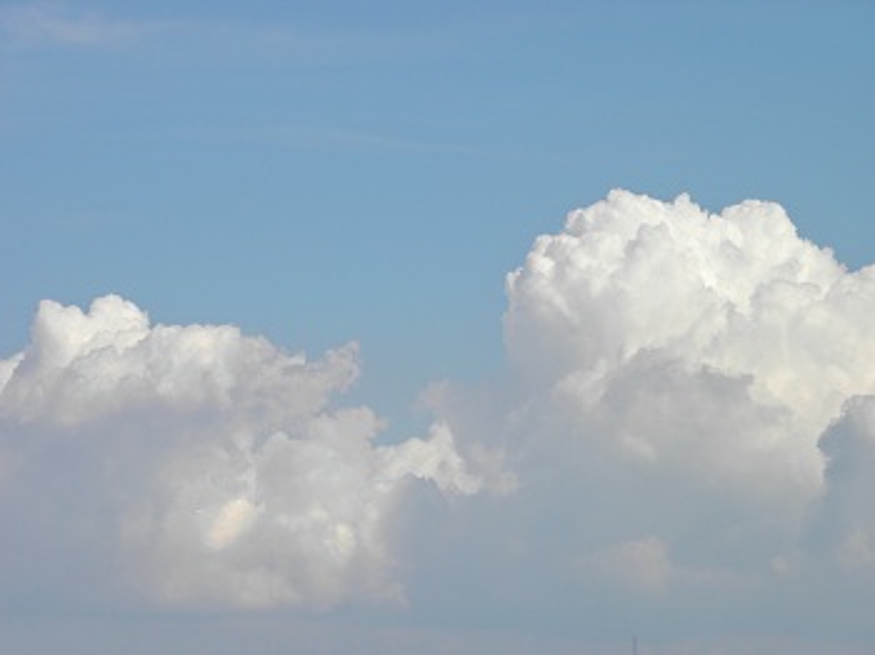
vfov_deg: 7.6
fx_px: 4926
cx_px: 438
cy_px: 328
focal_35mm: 195
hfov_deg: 10.2
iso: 100
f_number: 10.4
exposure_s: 1/250
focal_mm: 34.9
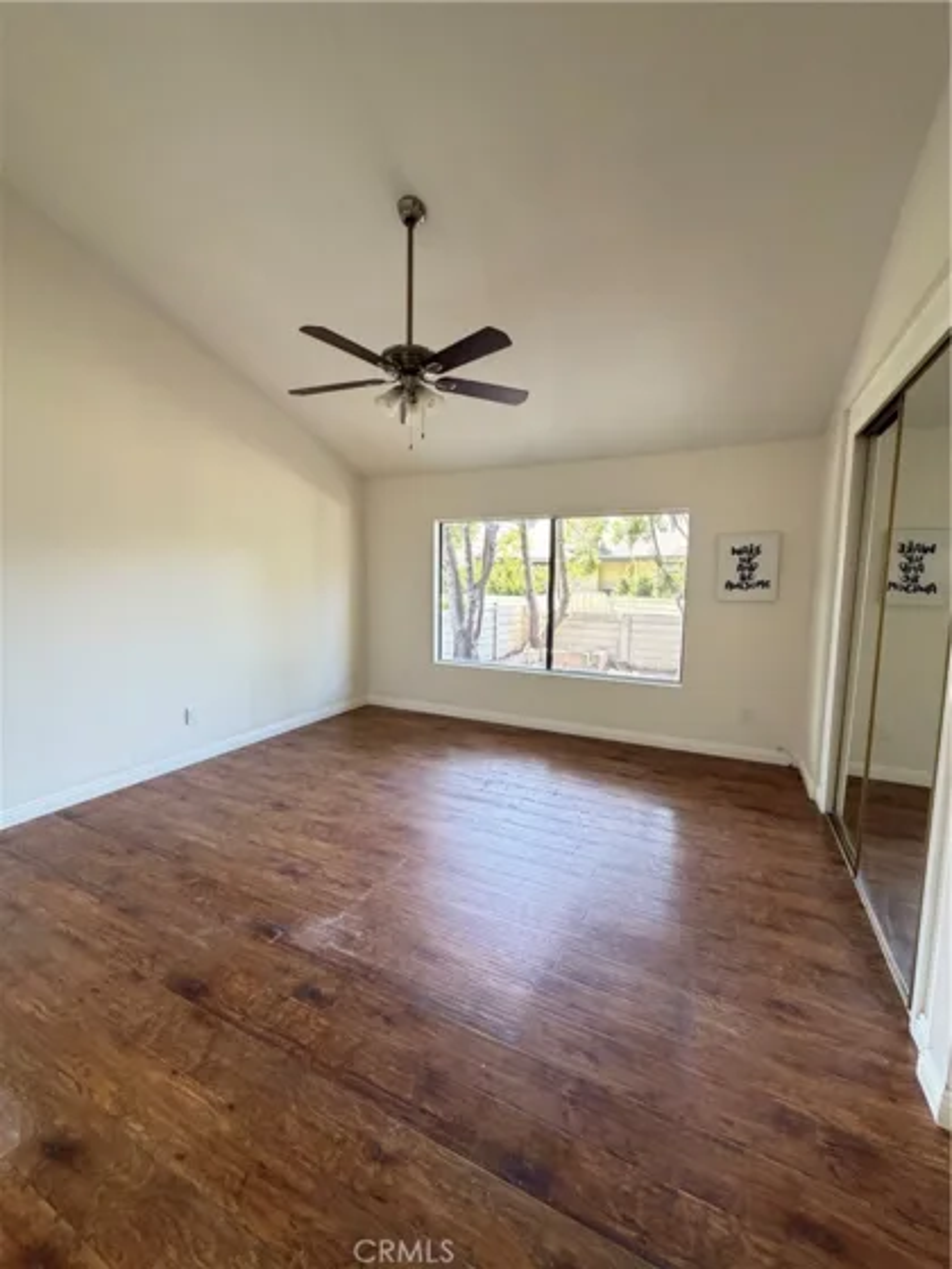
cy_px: 634
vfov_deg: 102.1
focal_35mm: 14
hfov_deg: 85.7
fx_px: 513
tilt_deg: -5.6
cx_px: 476
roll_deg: -0.7
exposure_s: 1/71
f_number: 2.2
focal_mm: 2.22
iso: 320
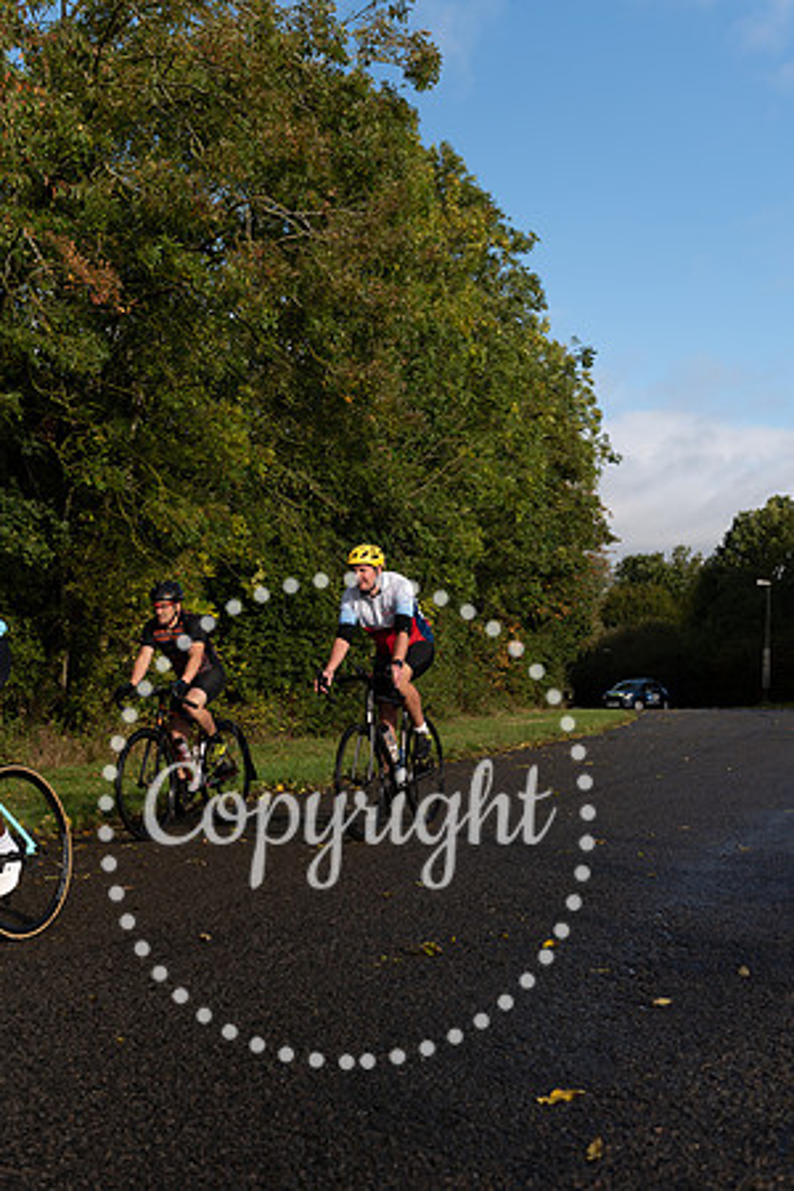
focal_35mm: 45
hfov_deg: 29.9
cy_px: 596
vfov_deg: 43.6
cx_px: 397
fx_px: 1489
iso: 200
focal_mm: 45
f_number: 4.5
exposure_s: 1/1000
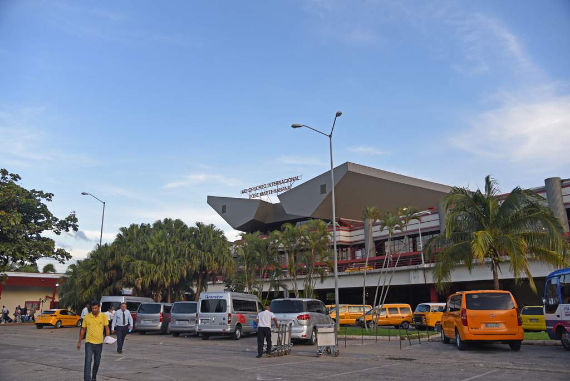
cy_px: 190
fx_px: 444
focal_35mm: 28
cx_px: 285
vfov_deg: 46.5
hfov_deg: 65.4
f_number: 4
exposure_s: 1/250
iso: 200
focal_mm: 28
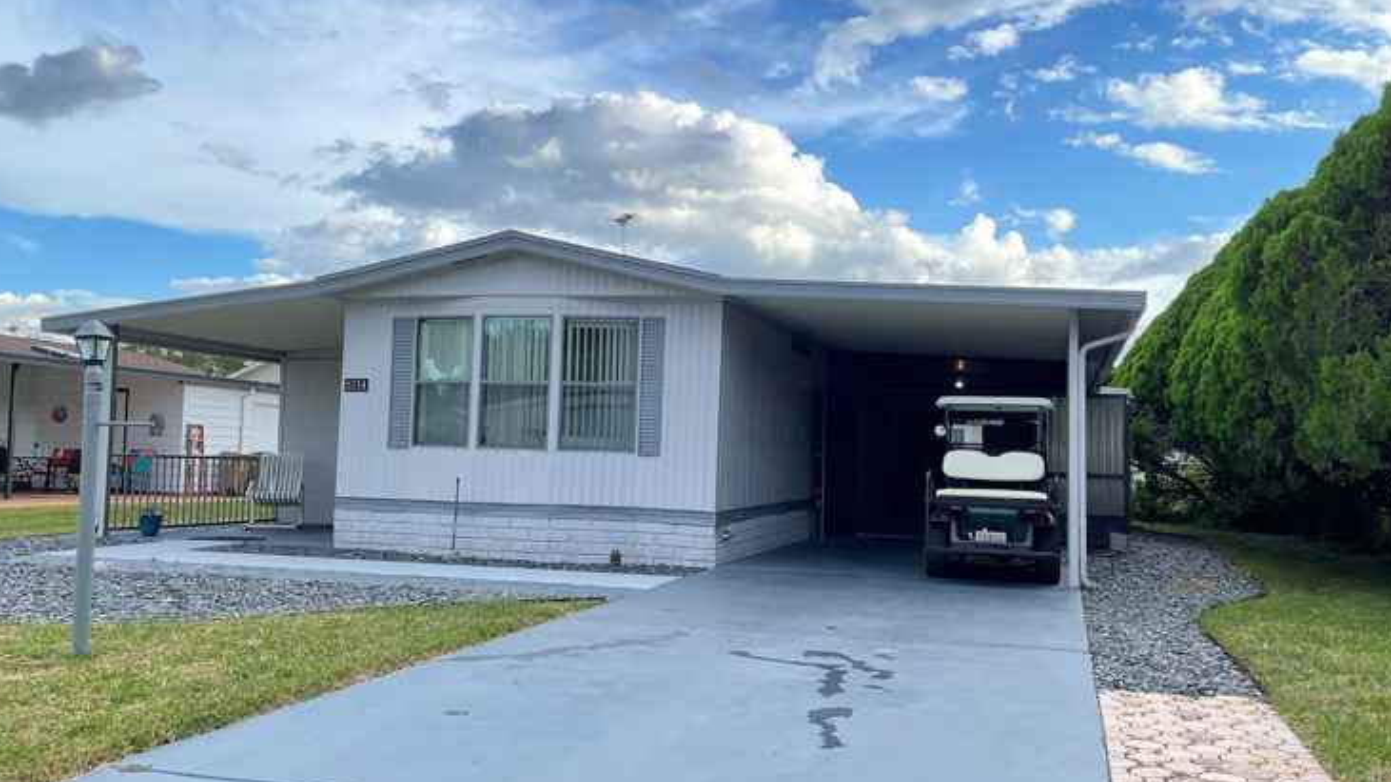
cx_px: 731
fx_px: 1143
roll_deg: -0.8
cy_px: 403
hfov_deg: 62.6
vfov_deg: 37.8
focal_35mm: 31
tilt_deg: +3.4
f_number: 1.6
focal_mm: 4.2
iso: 32
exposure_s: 1/572
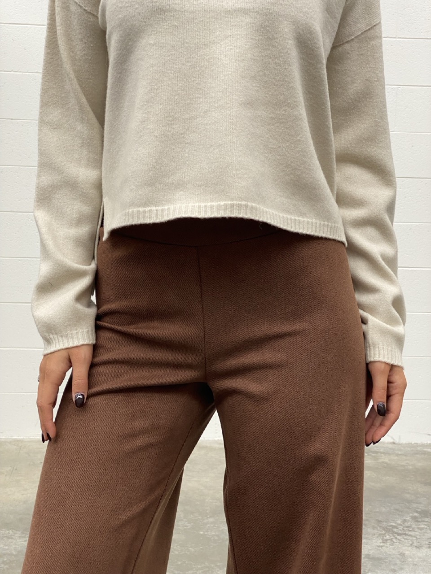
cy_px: 287
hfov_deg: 28.0
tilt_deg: -4.0
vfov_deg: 36.8
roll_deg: -2.1
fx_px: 863
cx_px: 216
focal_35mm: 52
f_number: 2
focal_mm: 6
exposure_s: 1/122
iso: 40
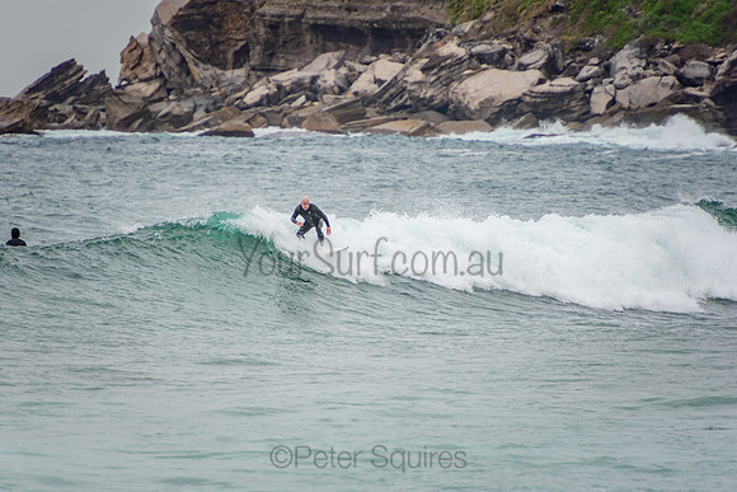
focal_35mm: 585
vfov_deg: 2.4
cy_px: 246
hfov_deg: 3.5
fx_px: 11978
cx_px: 368
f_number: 5.6
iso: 280
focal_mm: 390
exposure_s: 1/1600
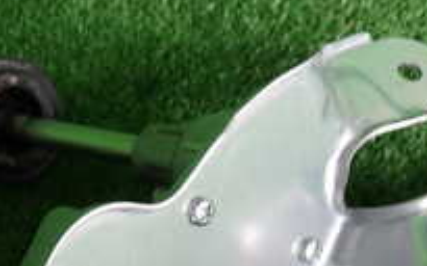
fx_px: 1082
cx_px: 148
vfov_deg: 13.3
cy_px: 401
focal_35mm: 93
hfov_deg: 22.2
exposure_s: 1/80
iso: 100
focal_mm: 5.4
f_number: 2.3
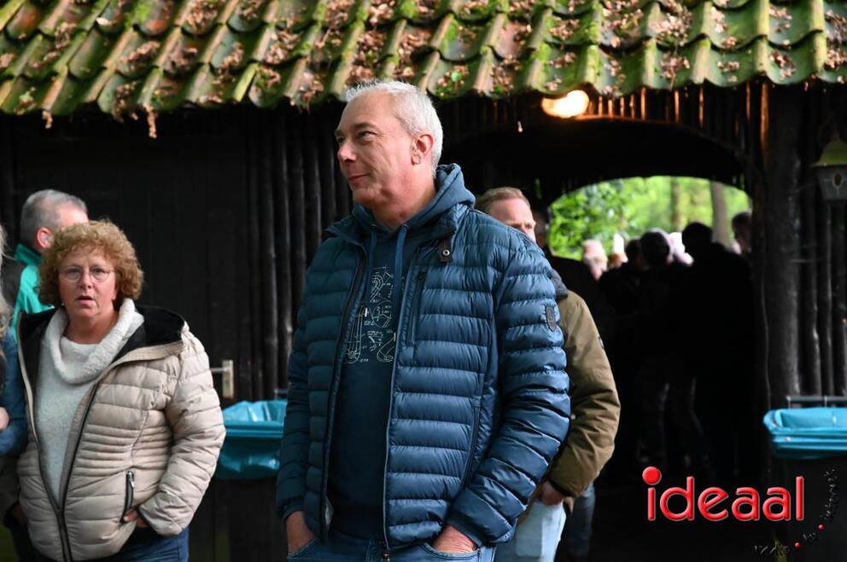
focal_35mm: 70
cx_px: 424
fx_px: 1645
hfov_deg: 28.9
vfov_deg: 19.4
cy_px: 281
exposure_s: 1/320
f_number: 4.5
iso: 12800
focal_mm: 70
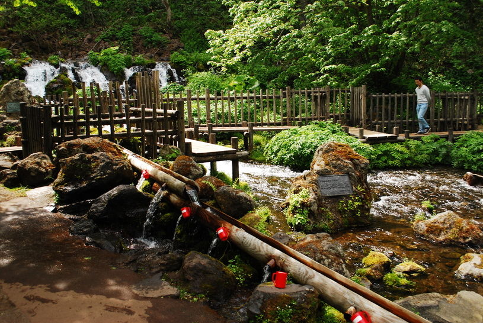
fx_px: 443
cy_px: 162
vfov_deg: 40.1
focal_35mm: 33
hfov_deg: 57.2
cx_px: 242
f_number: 6.3
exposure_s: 1/160
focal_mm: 22
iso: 200
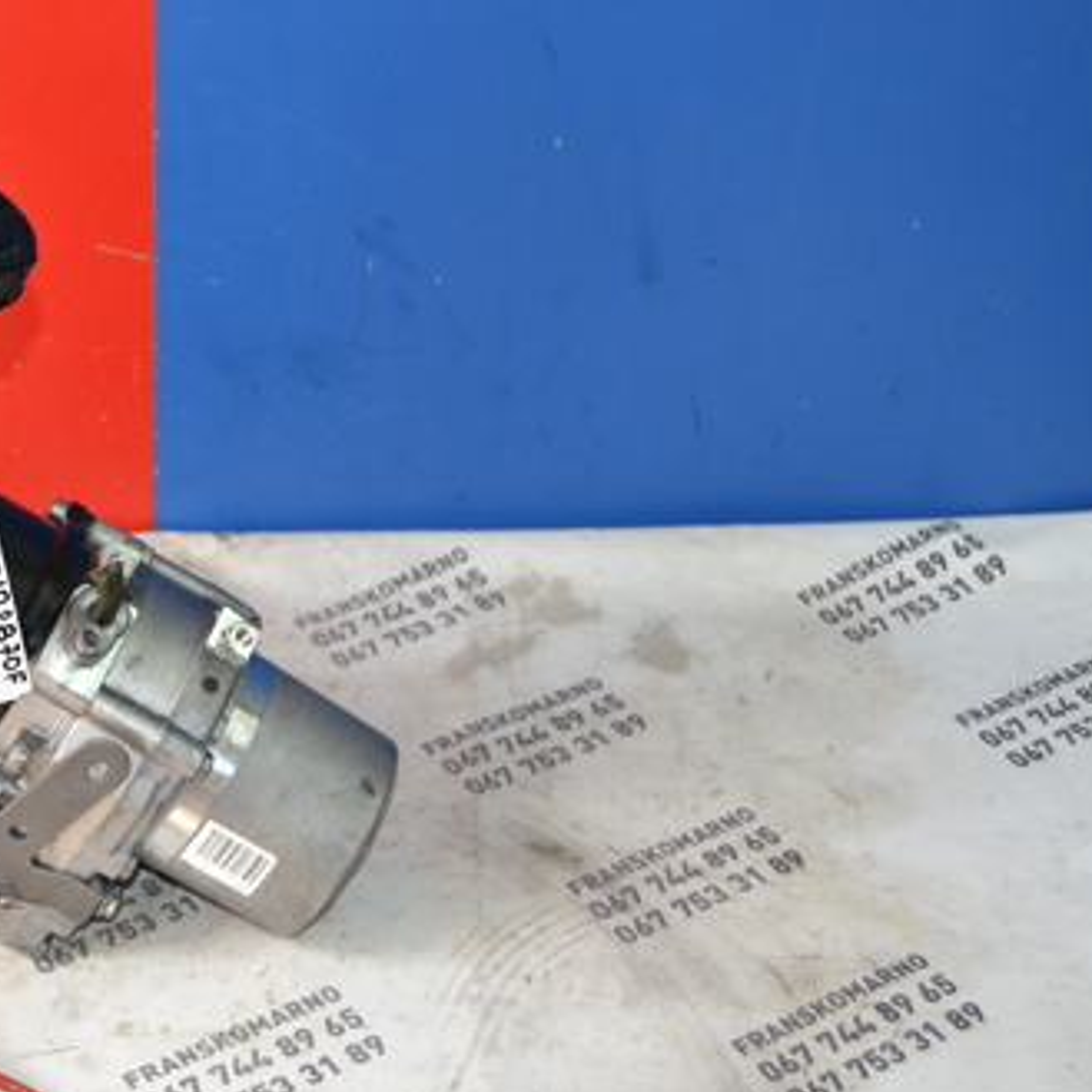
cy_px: 438
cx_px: 186
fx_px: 2742
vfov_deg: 22.5
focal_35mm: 77
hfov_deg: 22.2
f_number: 4.2
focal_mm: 31
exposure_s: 1/100
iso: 400
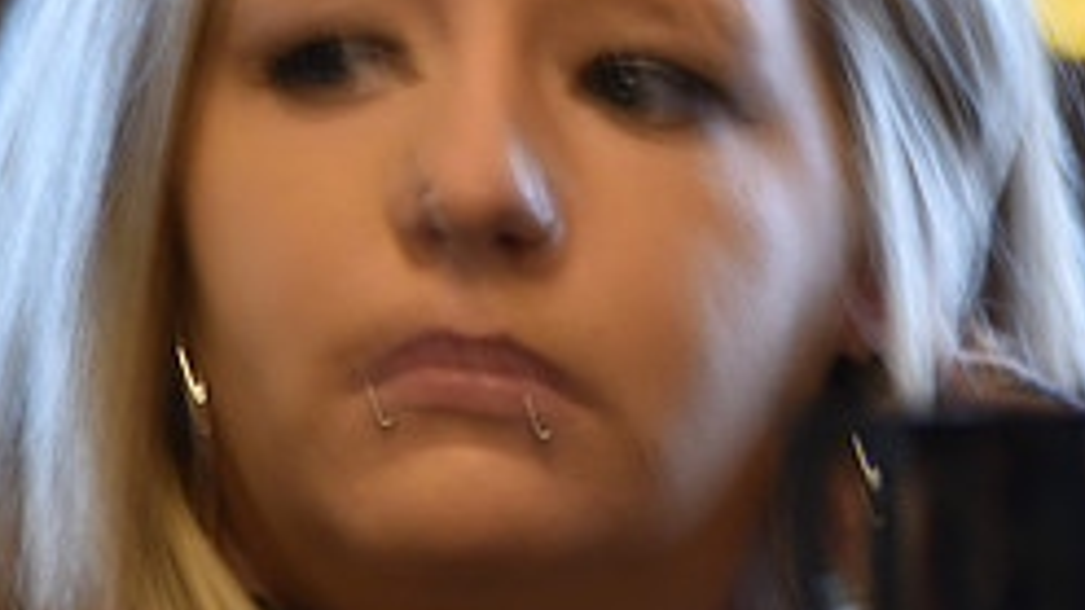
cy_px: 272
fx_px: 35362
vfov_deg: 1.0
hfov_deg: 1.8
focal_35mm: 1229
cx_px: 529
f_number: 6.3
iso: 800
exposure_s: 1/15
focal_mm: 500
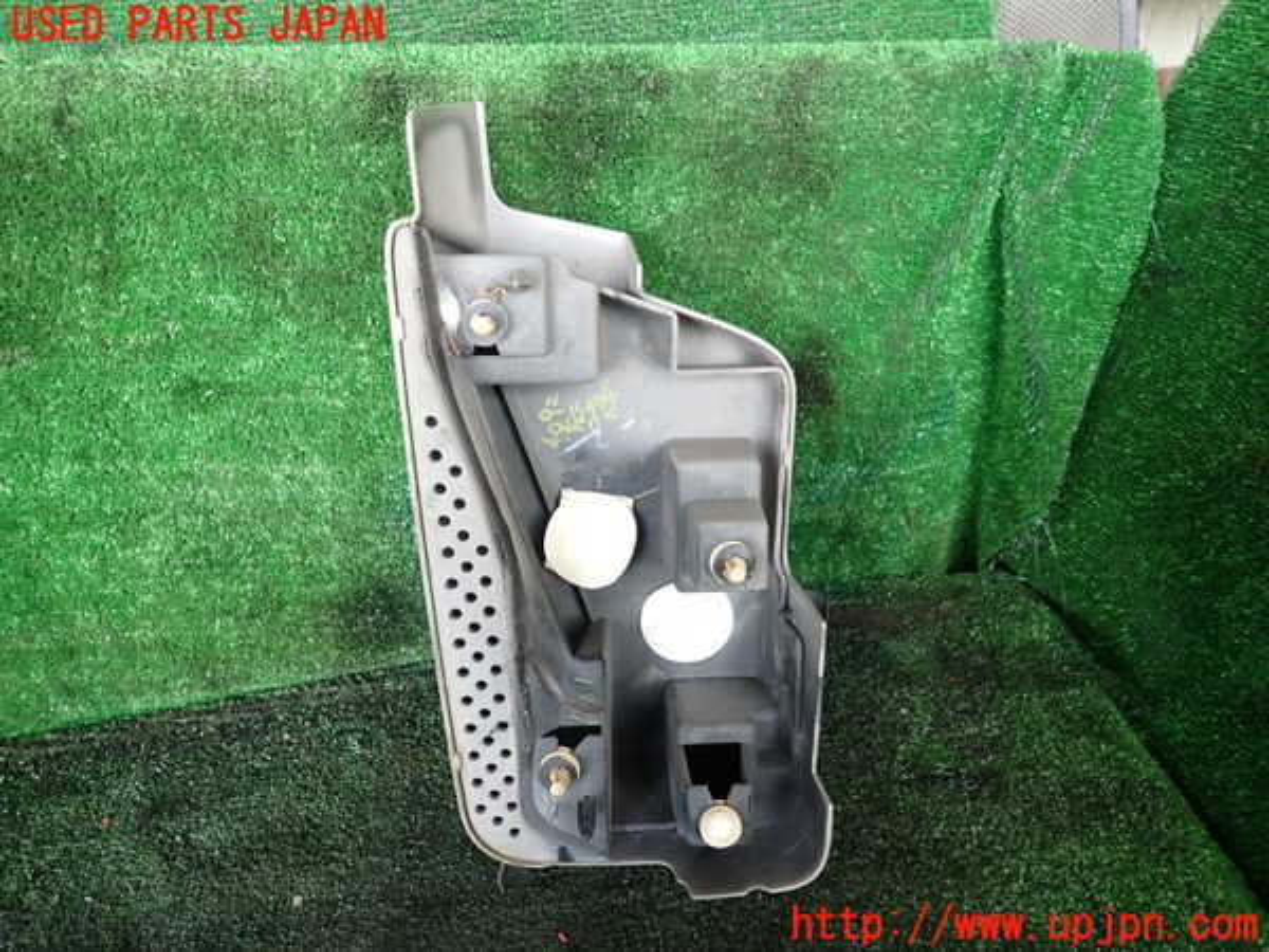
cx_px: 634
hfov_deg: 69.4
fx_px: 916
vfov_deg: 54.9
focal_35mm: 25
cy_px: 476
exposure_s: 1/60
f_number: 2
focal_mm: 4.5
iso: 125
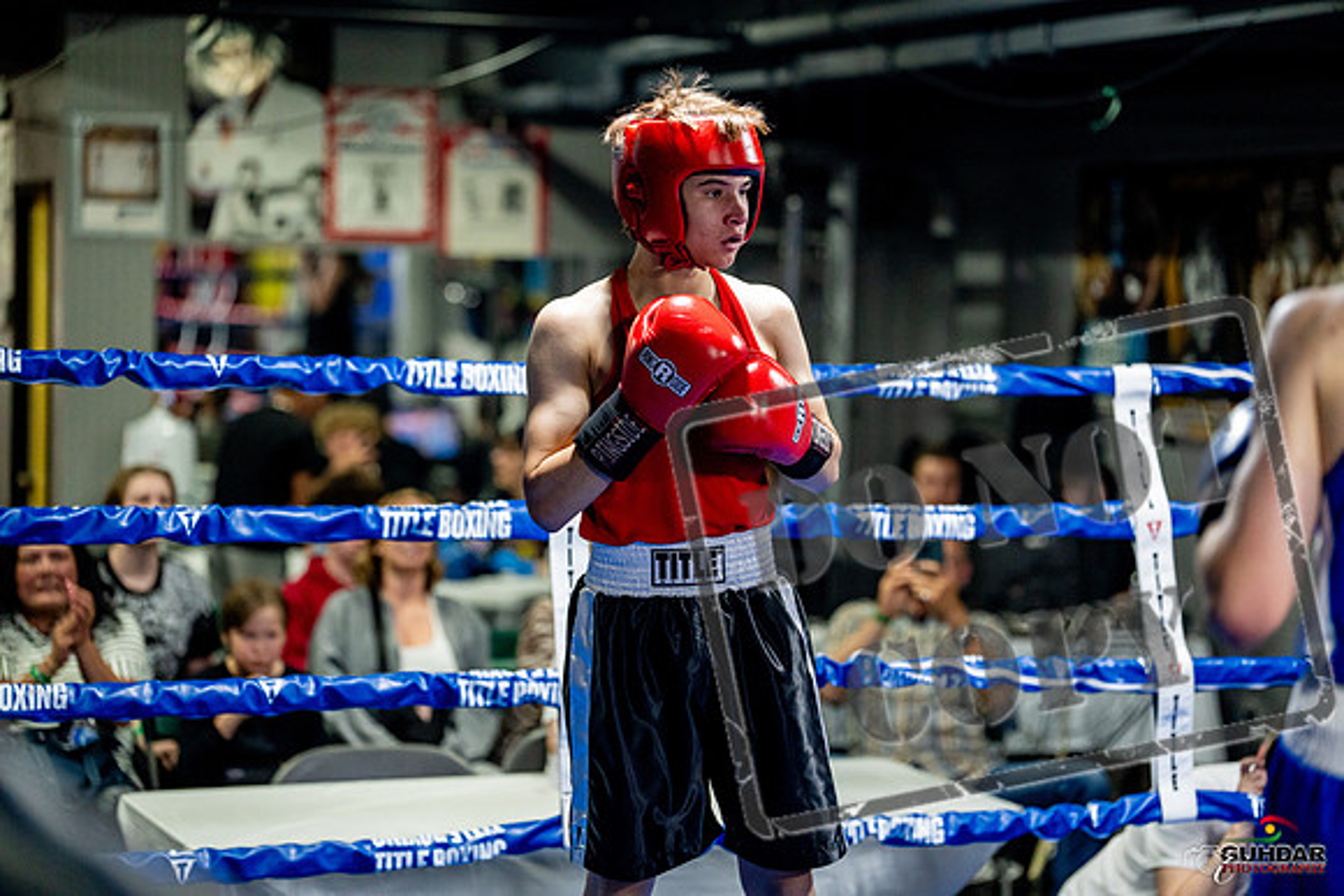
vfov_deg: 15.2
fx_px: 3361
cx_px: 672
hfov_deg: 22.6
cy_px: 448
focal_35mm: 90
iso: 4000
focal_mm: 90
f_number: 2
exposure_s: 1/1000
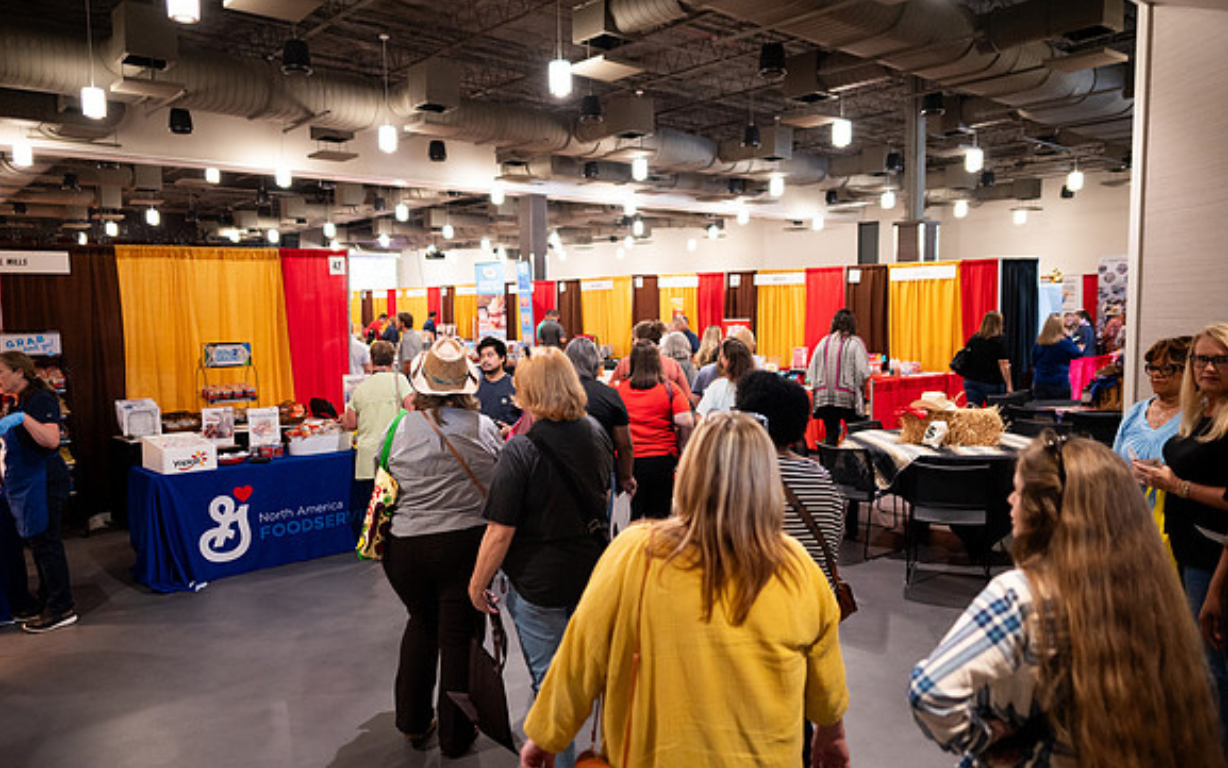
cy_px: 396
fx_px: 870
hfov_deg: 70.4
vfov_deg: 47.6
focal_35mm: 26
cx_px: 595
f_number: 1.8
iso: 1250
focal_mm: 24
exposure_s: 1/200
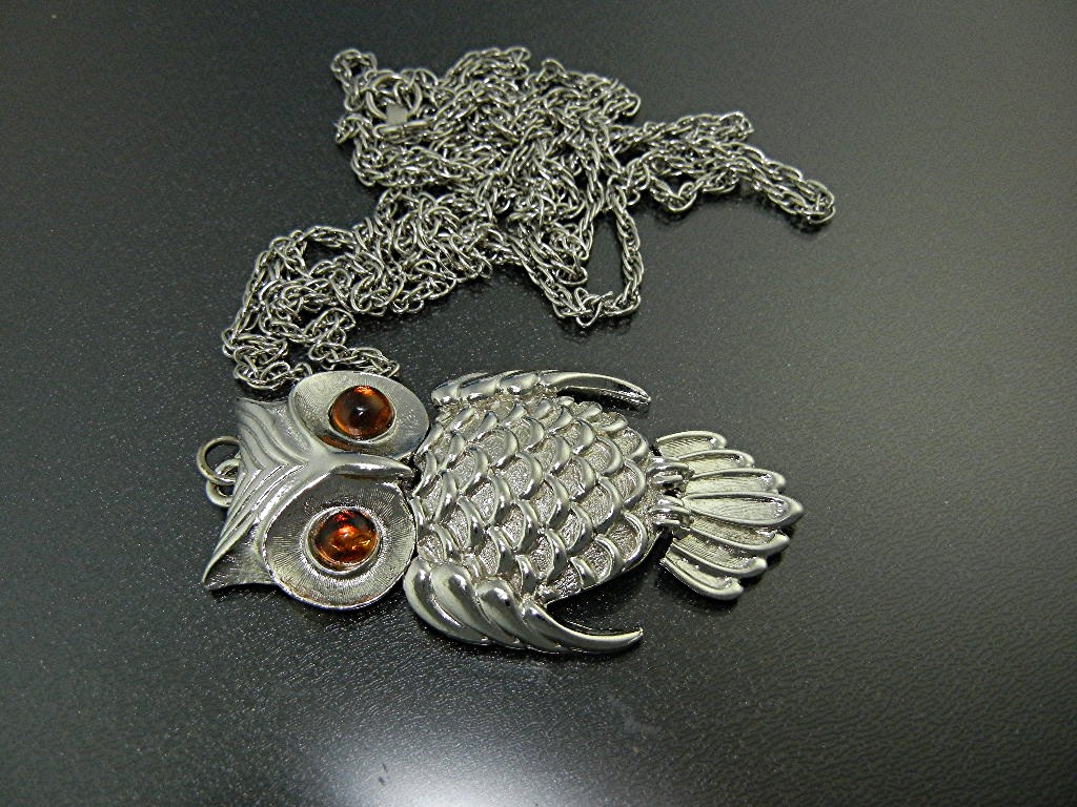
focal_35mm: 34
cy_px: 404
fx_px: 1058
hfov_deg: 54.0
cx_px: 538
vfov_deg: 41.8
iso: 437
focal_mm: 6.2
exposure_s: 1/30
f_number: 7.2
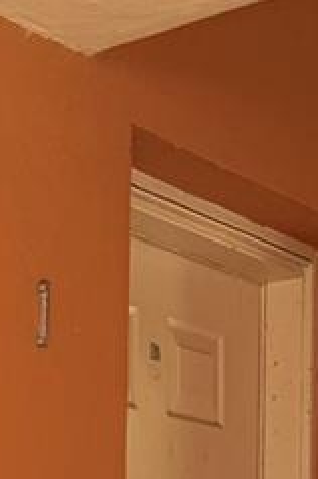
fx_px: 1674
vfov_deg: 14.4
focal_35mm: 126
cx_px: -415
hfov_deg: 9.7
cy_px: 851
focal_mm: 6.76
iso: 80
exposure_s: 1/416
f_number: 1.78
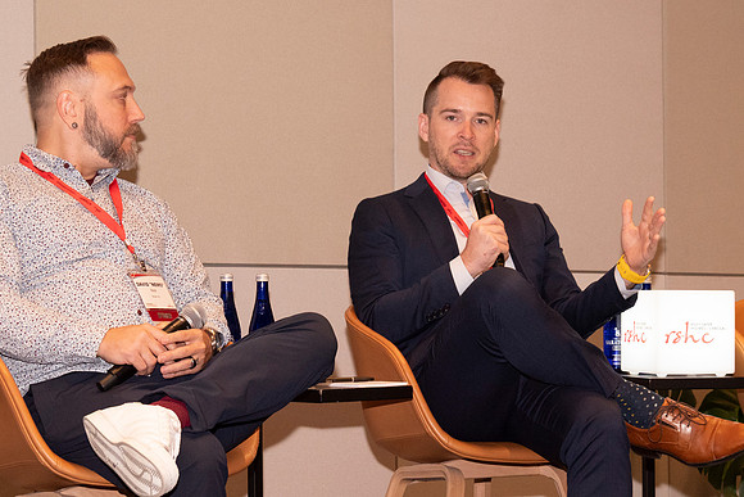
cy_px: 248
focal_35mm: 94
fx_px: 1939
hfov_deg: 21.7
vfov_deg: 14.6
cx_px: 381
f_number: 8
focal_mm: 60
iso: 3200
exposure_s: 1/80
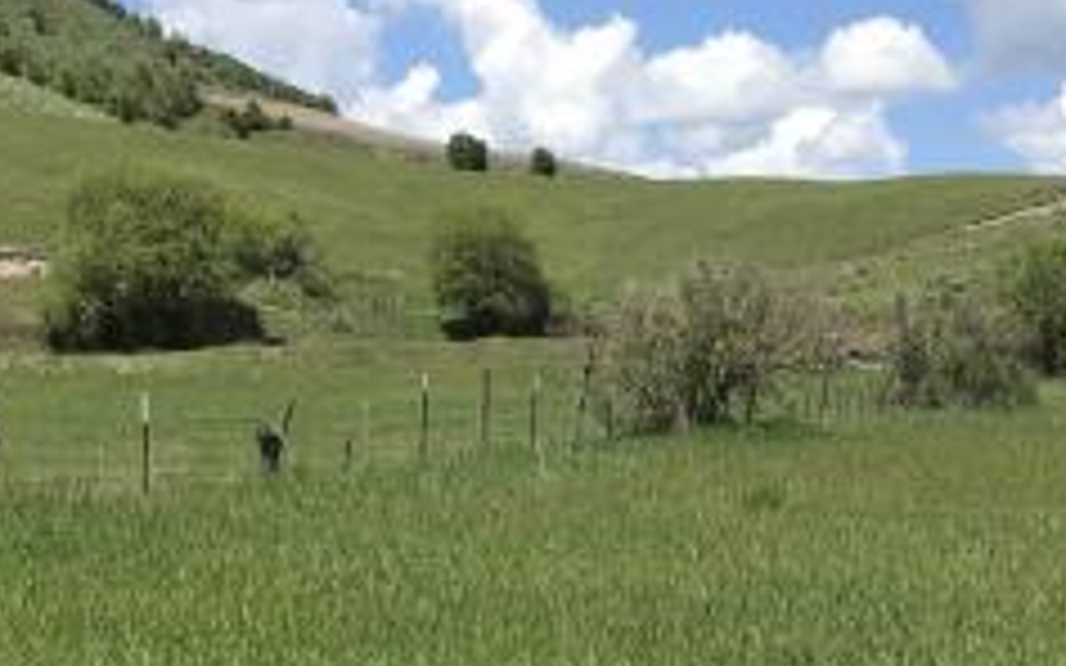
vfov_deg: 15.1
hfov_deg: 24.9
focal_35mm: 83
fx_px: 2411
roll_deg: +1.0
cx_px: 477
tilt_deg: -8.8
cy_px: 837
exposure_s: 1/1972
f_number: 2.2
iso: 25
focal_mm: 4.15
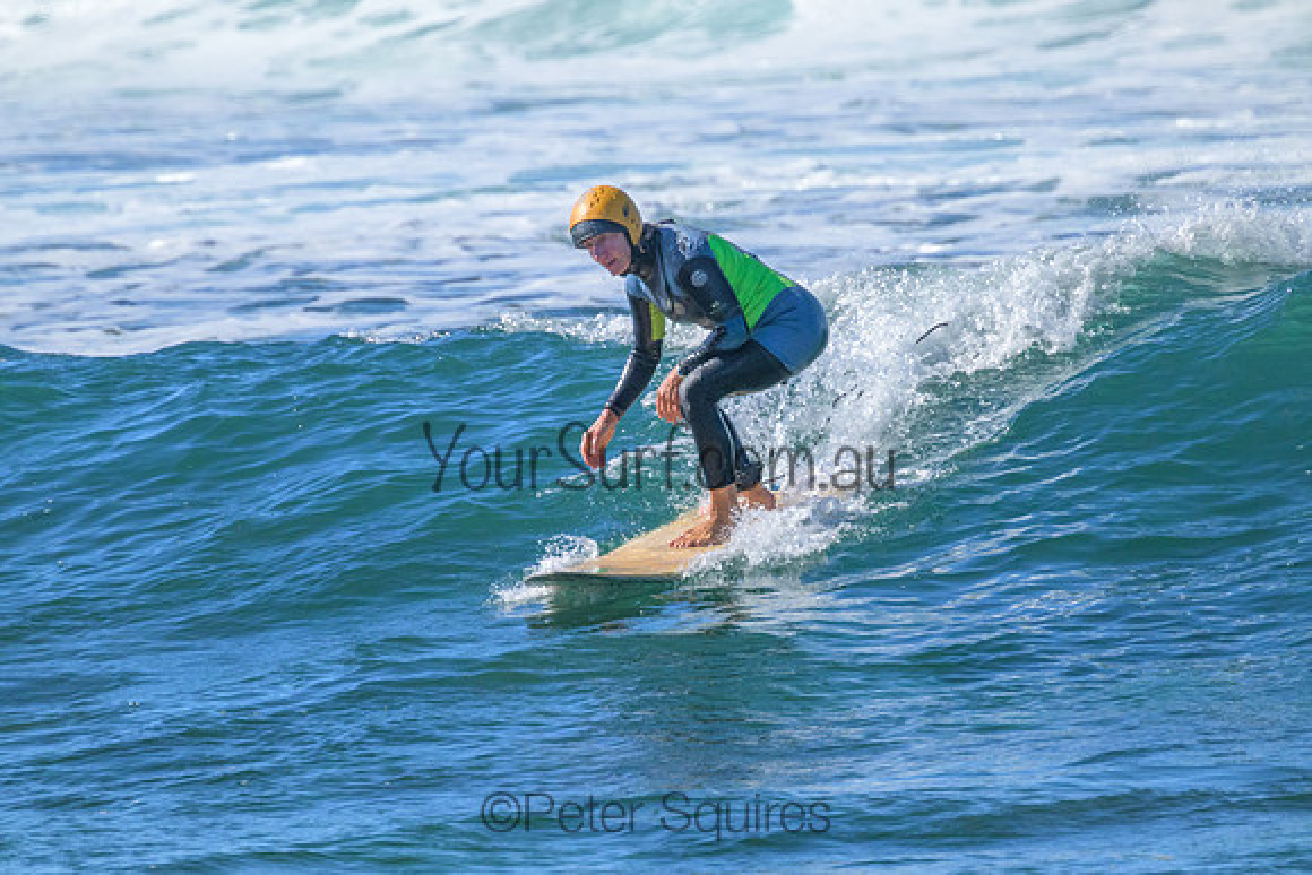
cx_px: 656
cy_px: 438
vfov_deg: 1.7
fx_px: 29161
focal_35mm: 800
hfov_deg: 2.6
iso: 3200
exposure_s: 1/2000
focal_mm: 800
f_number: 11
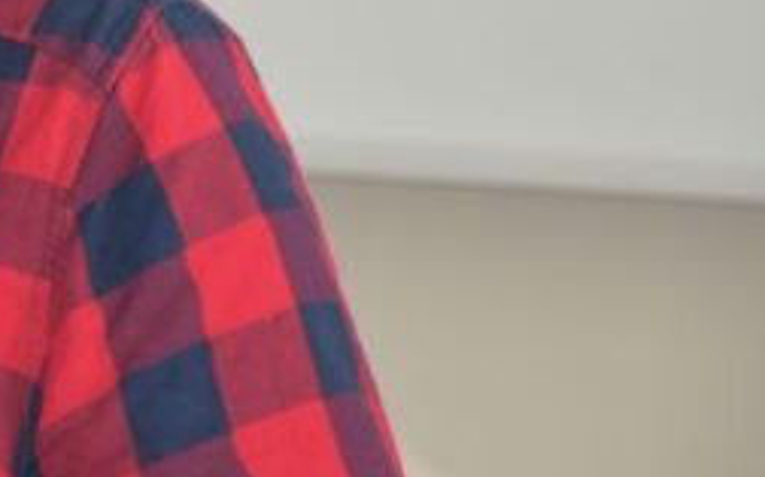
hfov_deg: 4.3
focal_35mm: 490
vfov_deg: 2.7
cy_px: -103
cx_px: -370
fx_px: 10197
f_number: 5.6
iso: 800
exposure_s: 1/80
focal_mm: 105
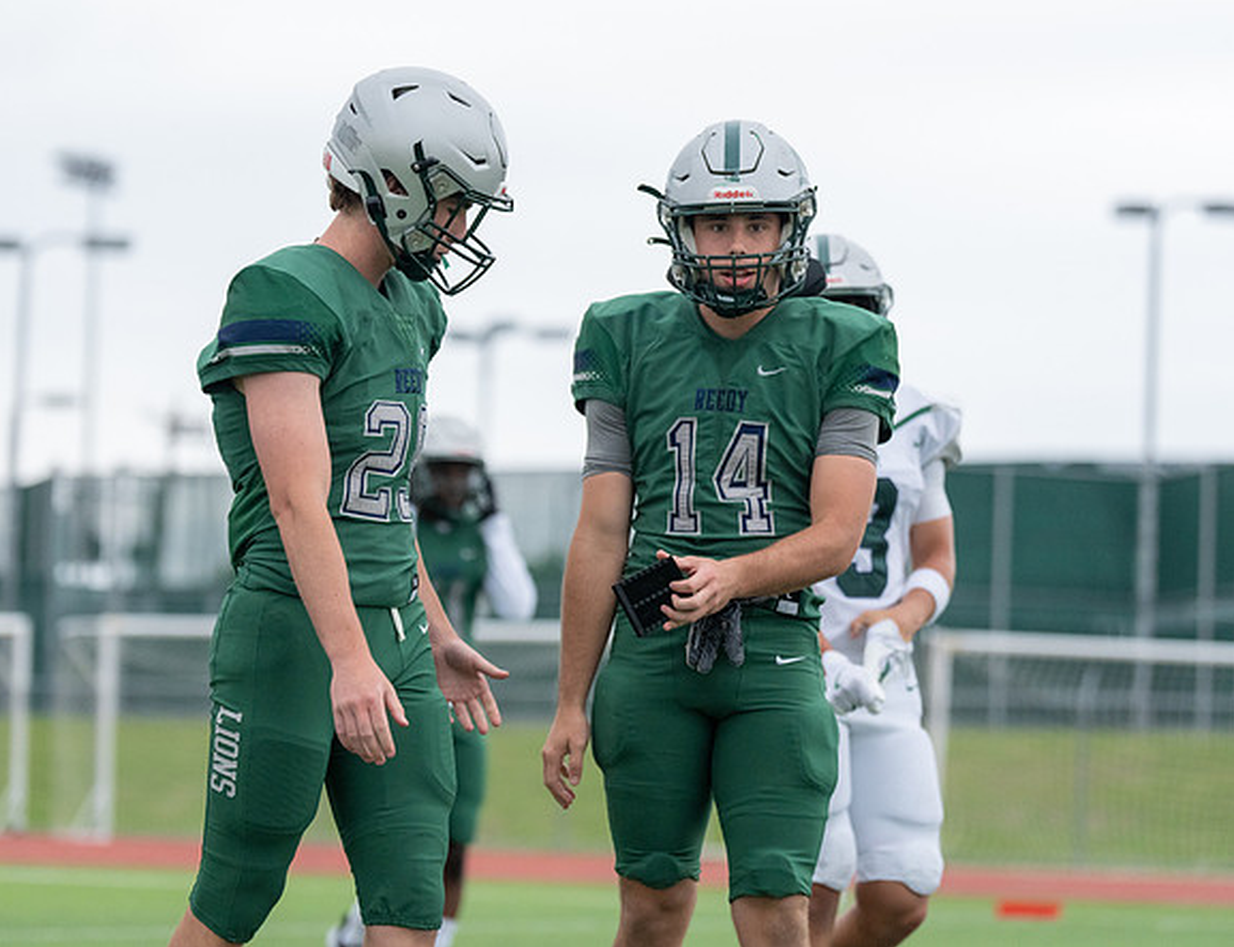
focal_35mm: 143
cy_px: 426
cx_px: 515
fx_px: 5141
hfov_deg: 13.7
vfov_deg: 10.5
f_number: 2.8
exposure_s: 1/1250
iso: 2500
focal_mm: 118
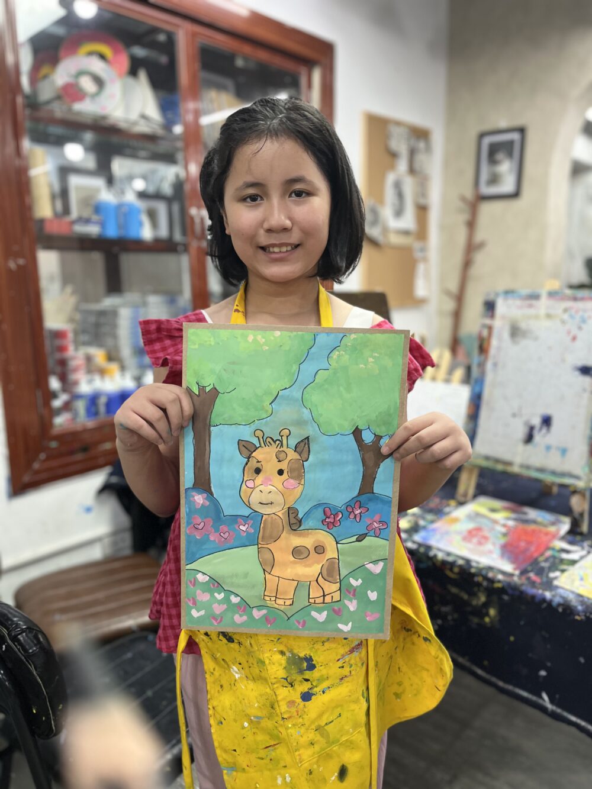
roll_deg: +1.1
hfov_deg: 53.1
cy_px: 394
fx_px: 593
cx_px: 296
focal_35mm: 26
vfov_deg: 67.3
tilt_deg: -12.5
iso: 125
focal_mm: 5.1
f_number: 1.6
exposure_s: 1/100
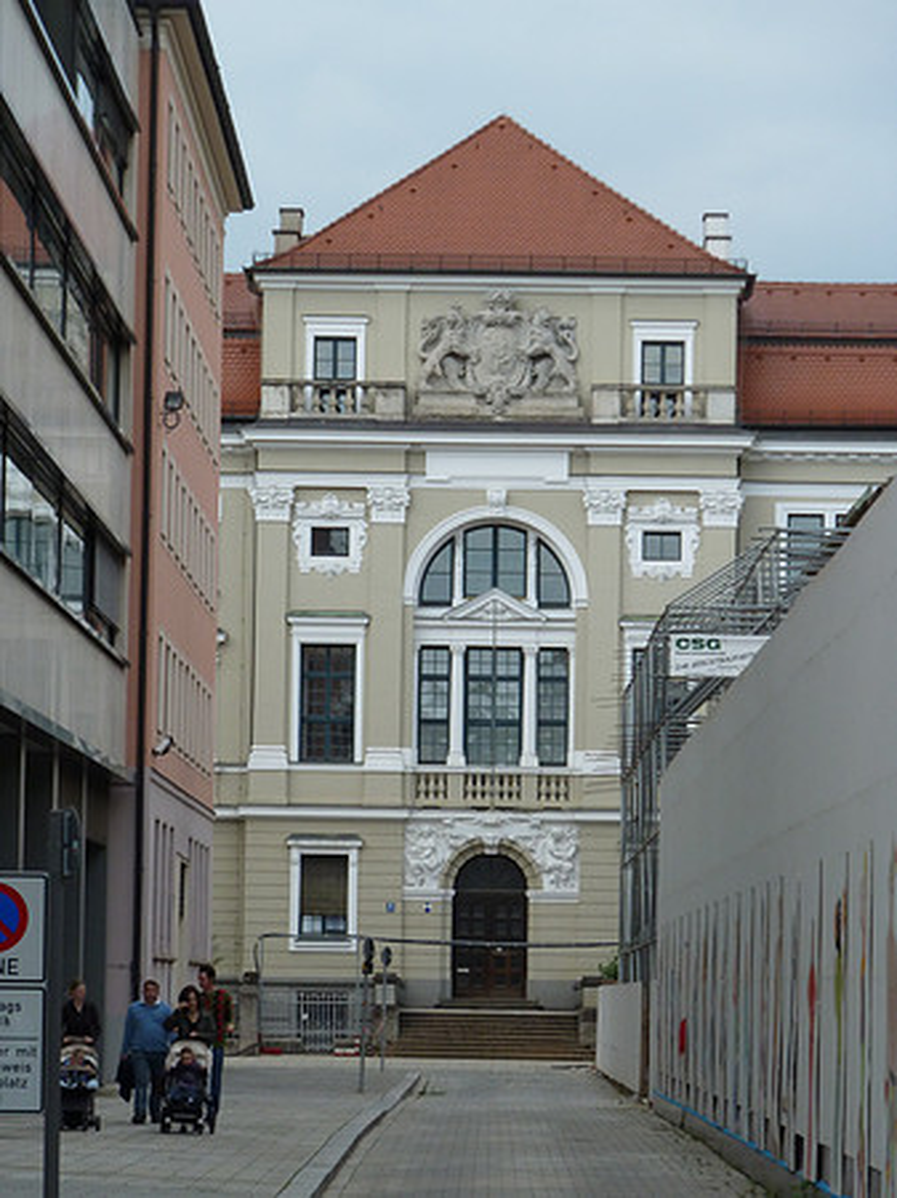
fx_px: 5084
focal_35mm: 147
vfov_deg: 13.4
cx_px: 448
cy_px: 599
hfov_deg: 10.1
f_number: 4.5
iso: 160
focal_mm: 24.1
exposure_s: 1/500
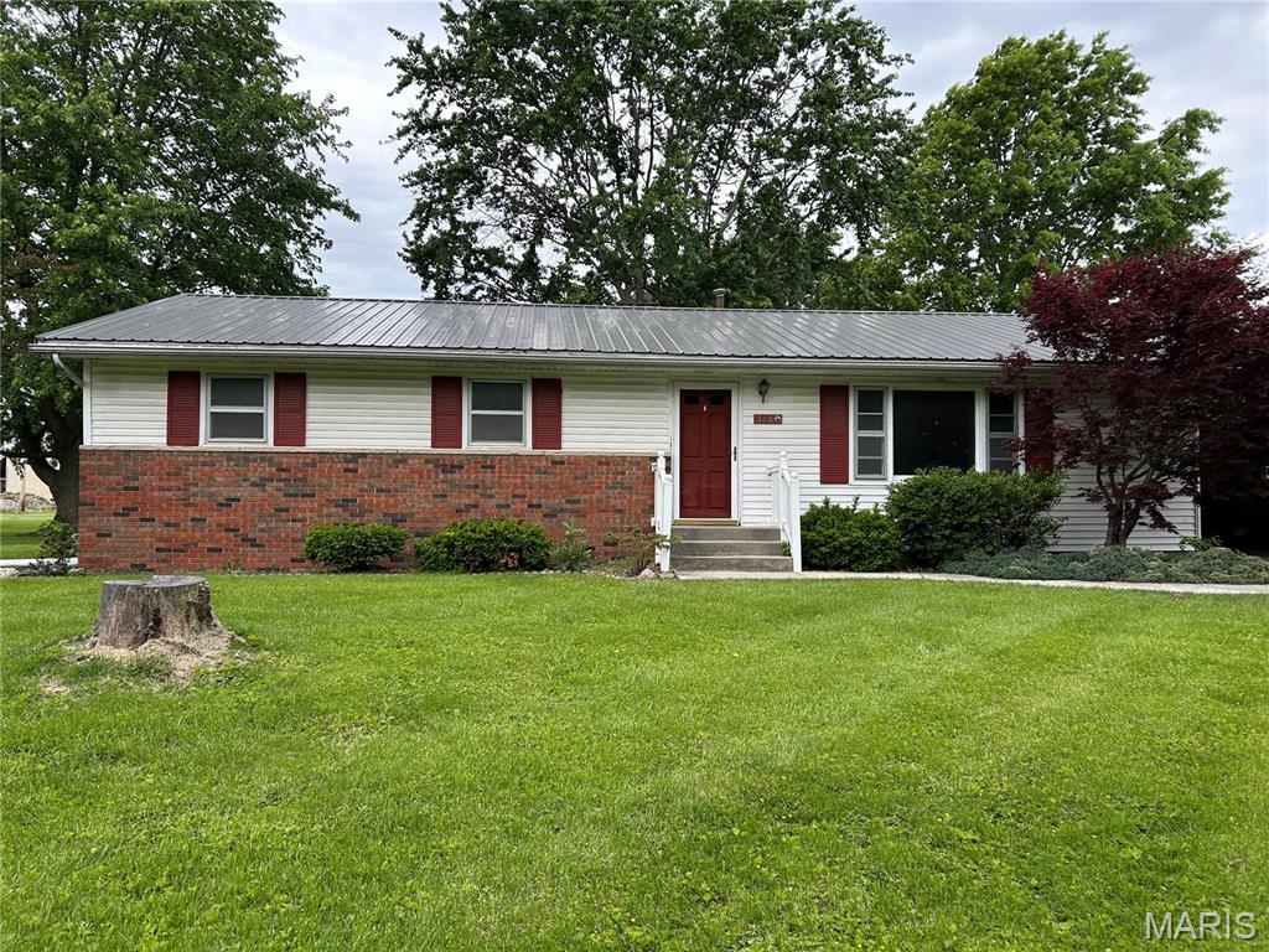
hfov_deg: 67.3
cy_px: 476
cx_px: 634
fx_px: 953
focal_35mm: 26
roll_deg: -0.2
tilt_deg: +2.1
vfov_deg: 53.1
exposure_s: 1/957
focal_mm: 5.7
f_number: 1.5
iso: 50
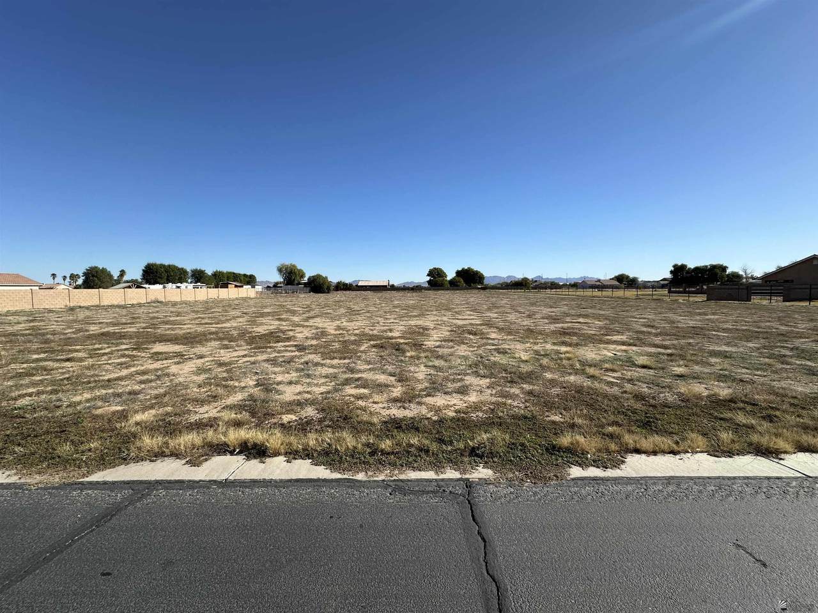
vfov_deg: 85.7
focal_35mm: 14
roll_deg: +0.4
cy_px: 306
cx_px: 409
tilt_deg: -3.0
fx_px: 331
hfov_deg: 102.1
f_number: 2.2
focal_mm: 2.22
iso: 50
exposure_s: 1/2681
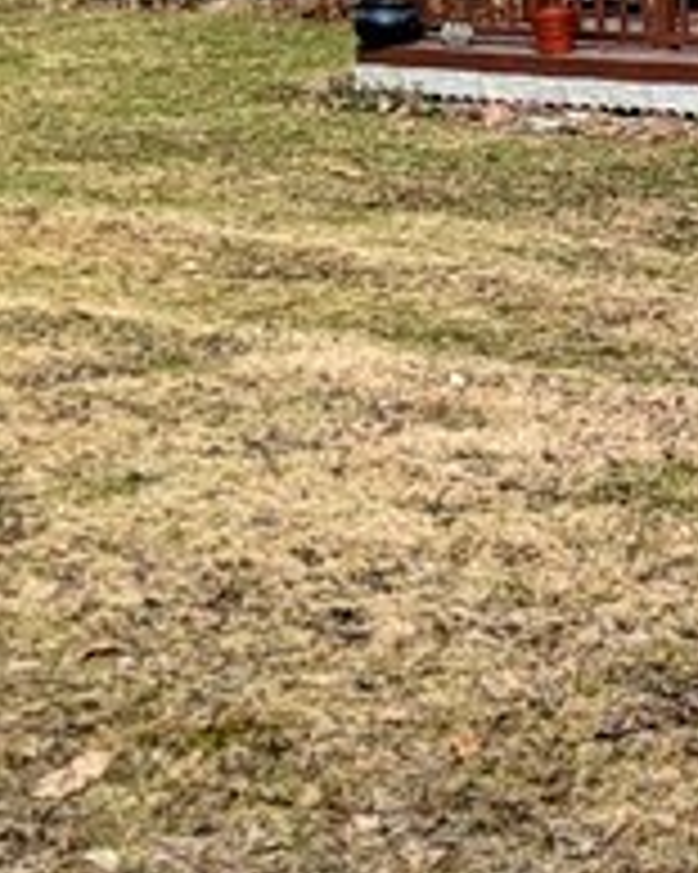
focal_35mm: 129
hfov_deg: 11.2
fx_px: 3334
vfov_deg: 14.7
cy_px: 14
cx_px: 1214
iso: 45
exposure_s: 1/1546
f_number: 1.89
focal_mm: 5.43
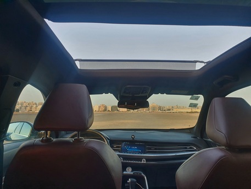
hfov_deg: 67.3
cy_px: 94
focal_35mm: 26
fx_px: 189
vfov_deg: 53.1
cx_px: 126
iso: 50
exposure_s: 1/175
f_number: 2.4
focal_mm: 4.3
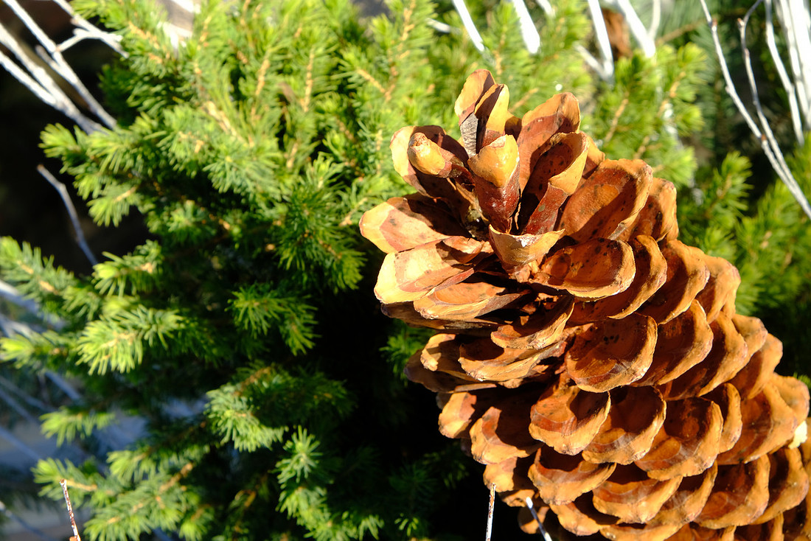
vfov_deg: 16.5
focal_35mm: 83
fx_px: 1870
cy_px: 270
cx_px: 406
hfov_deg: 24.5
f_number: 11
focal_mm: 55
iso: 200
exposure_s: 1/52
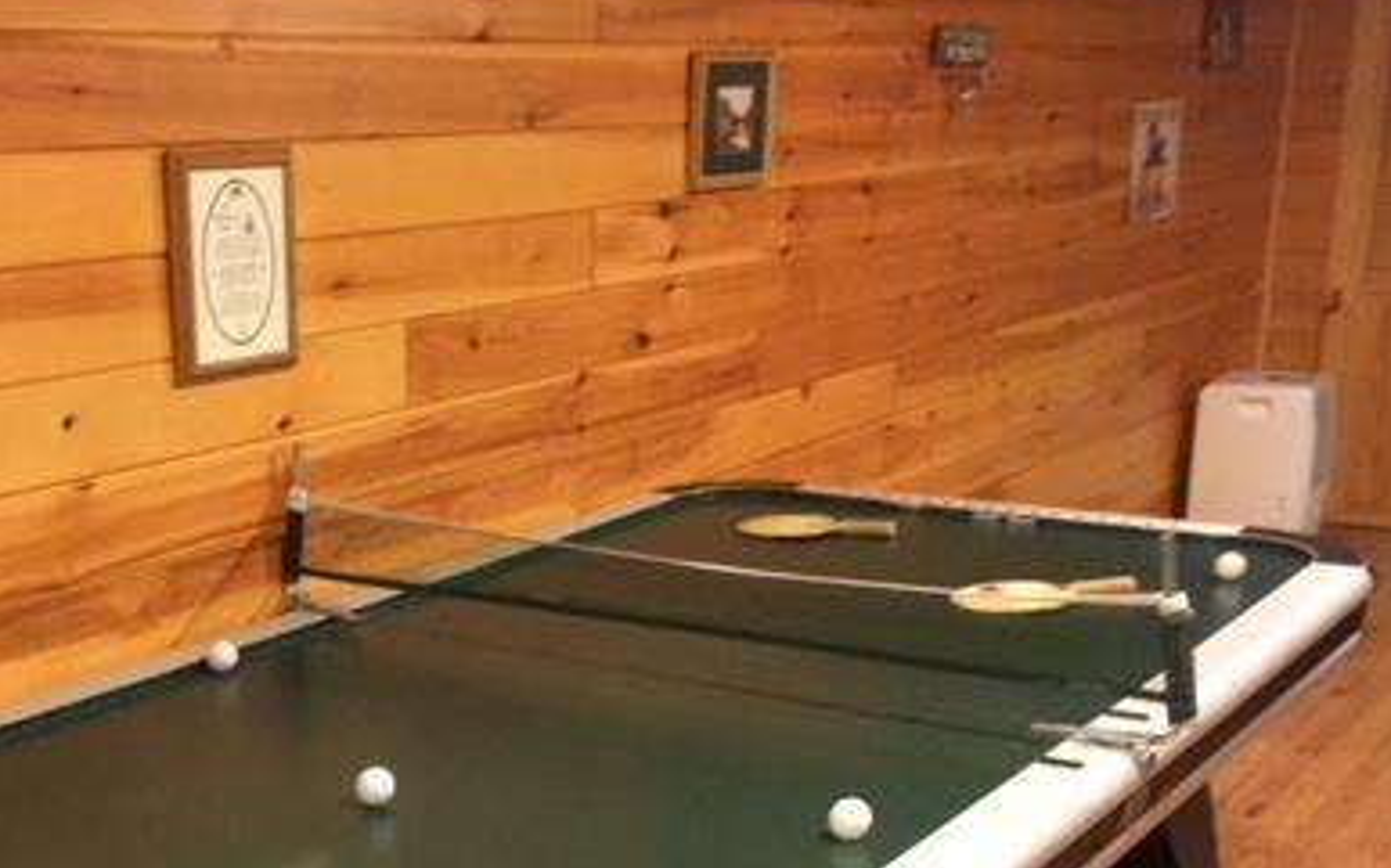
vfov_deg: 24.7
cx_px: 396
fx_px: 1933
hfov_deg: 38.8
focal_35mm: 51
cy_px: 756
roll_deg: +1.6
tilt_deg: -16.6
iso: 400
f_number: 2.2
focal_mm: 4.15
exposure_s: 1/15
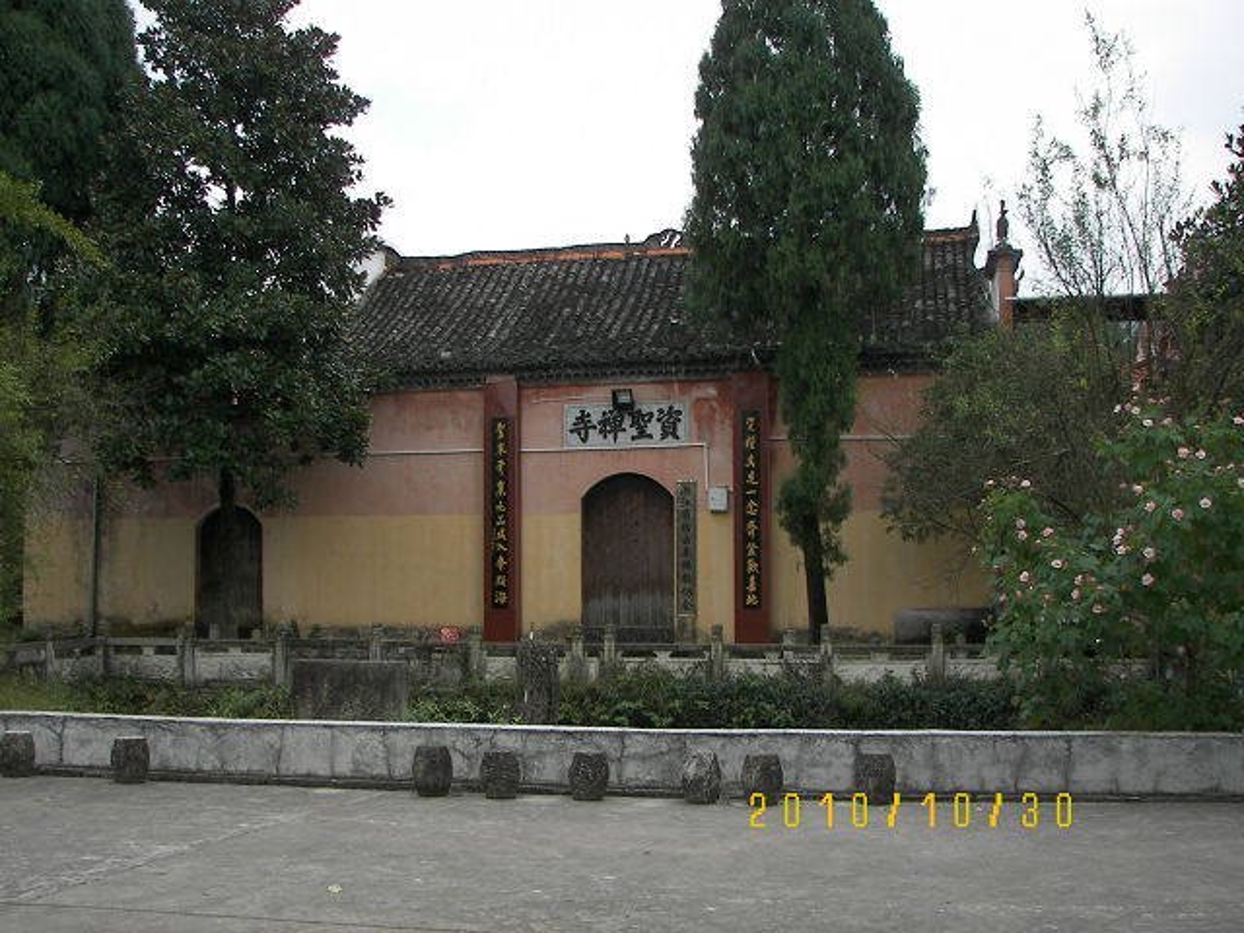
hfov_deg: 51.4
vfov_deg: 39.7
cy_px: 466
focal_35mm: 36
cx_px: 622
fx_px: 1294
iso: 50
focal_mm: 6
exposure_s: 1/320
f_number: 2.8
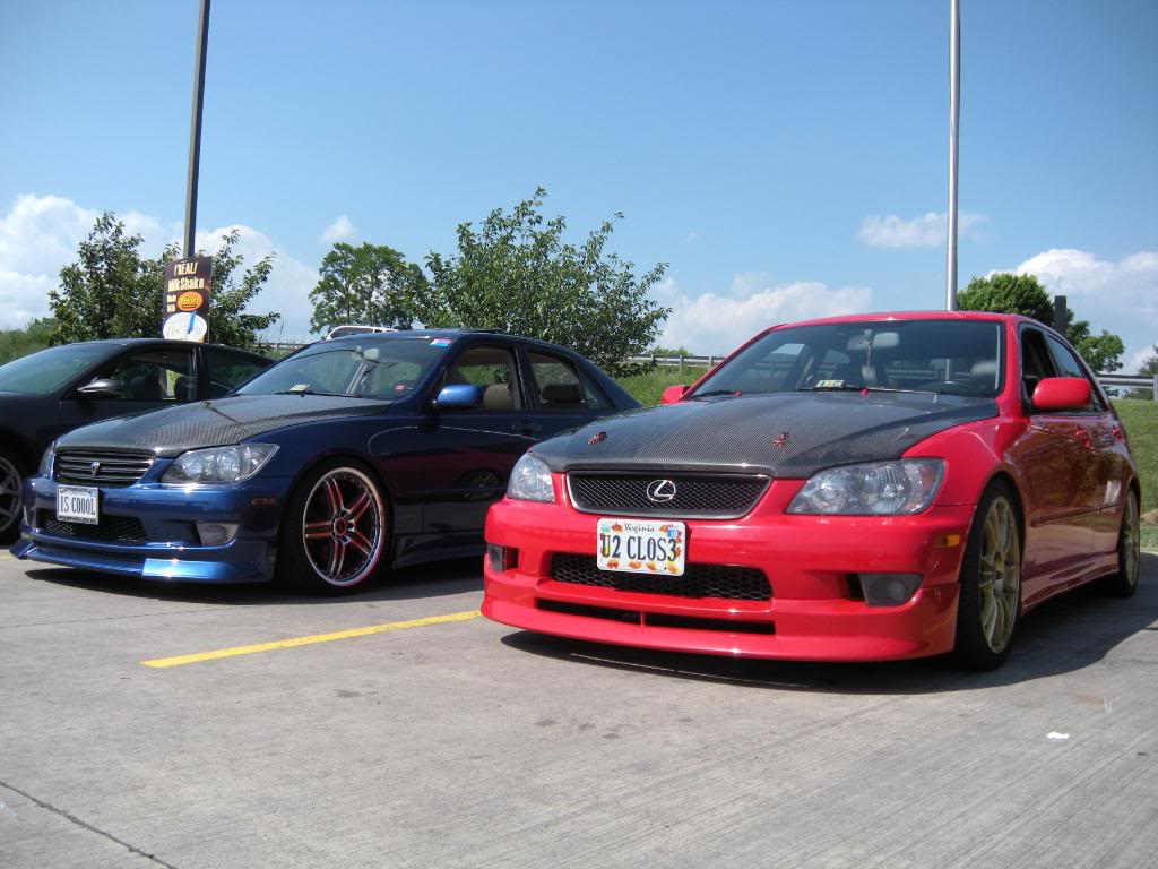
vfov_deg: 40.7
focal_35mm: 35
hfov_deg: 52.6
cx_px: 579
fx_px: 1171
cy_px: 434
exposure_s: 1/636
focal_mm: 5.9
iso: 64
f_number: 3.8
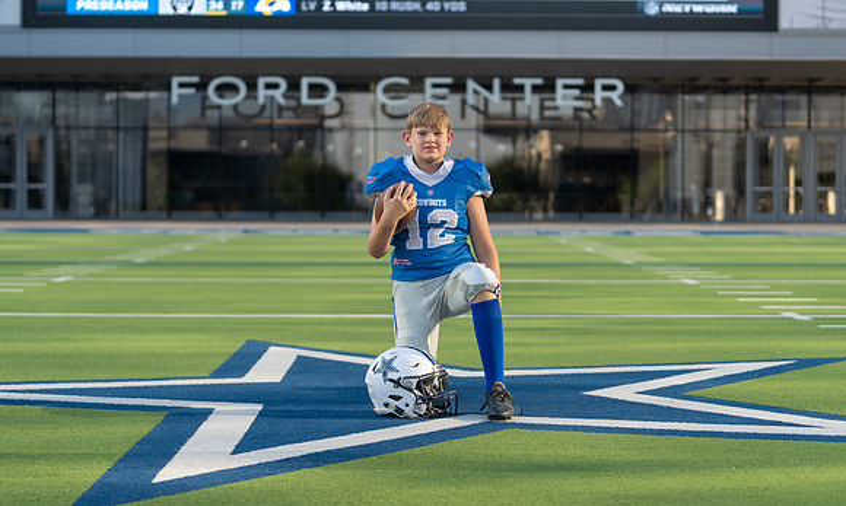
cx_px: 423
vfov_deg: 17.0
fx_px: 1695
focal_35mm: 74
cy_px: 224
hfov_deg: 28.0
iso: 100
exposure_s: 1/640
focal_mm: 70
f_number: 2.8
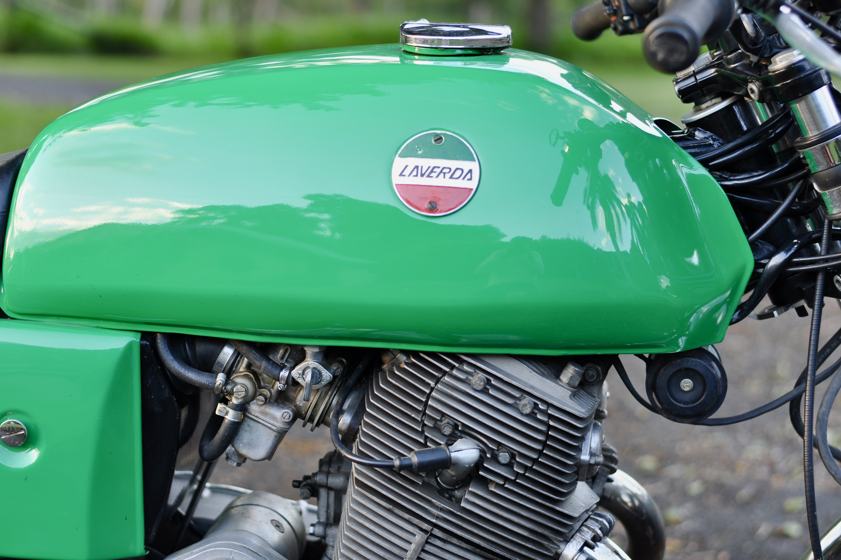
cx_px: 418
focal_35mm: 76
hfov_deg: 26.7
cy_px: 282
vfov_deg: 17.9
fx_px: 1775
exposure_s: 1/100
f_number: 2.8
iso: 200
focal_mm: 50
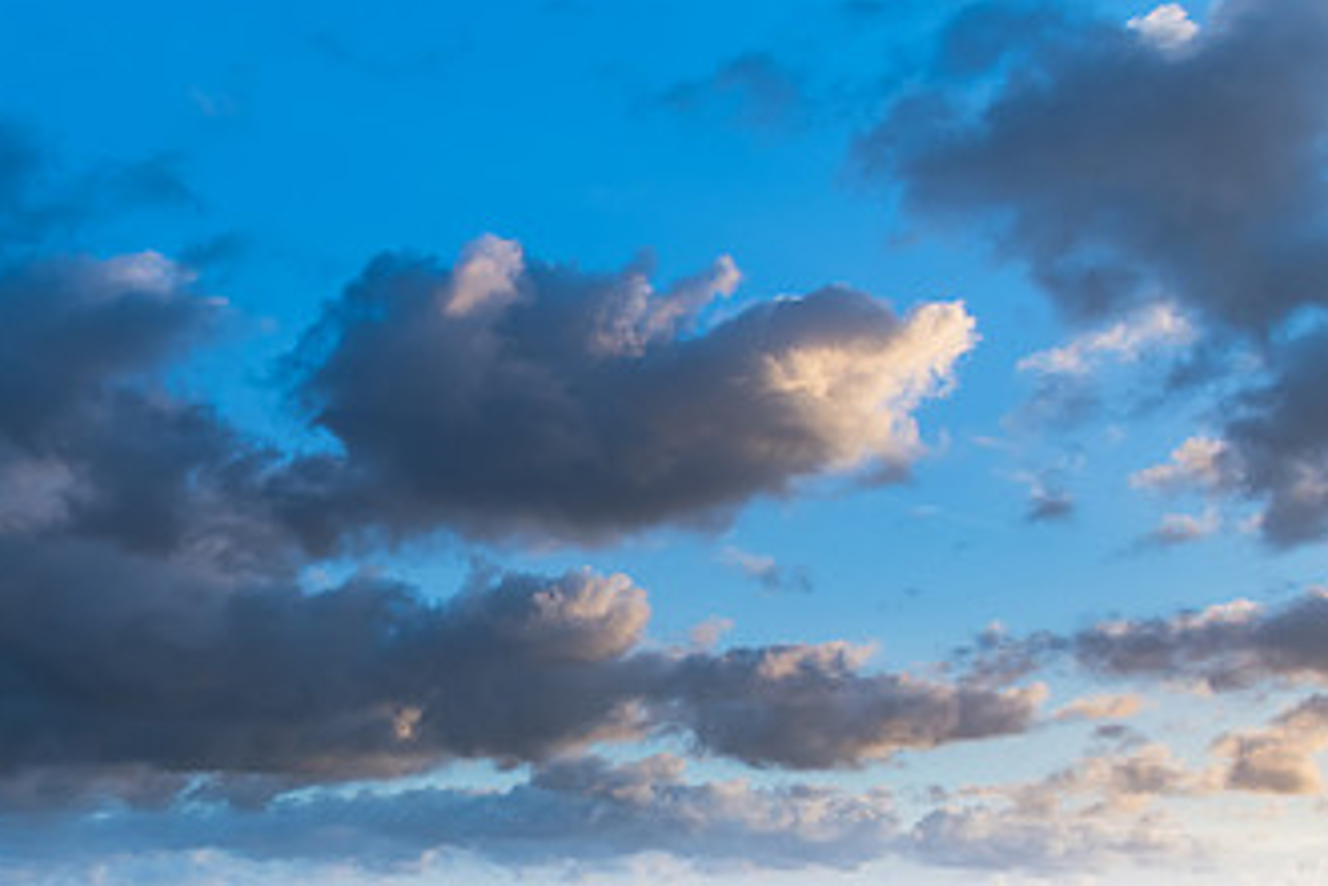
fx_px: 1587
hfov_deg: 43.7
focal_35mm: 43
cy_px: 700
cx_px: 301
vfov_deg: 30.5
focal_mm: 24
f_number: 10
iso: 200
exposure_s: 1/10
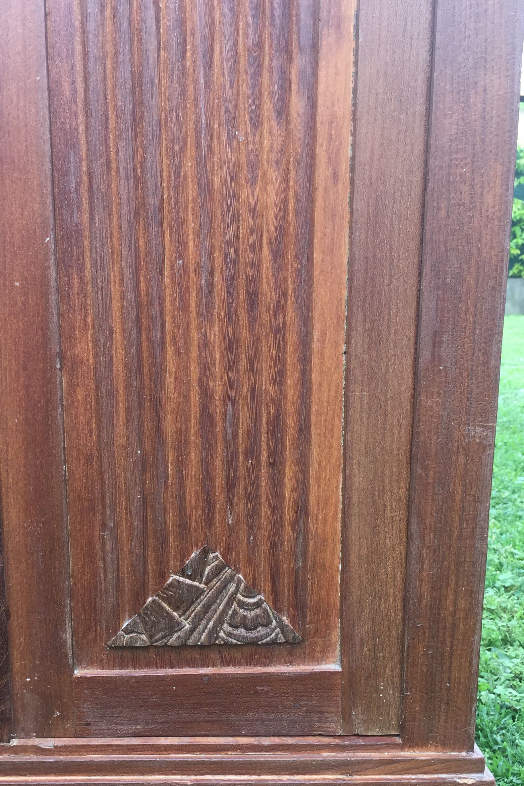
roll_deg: +1.9
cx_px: 161
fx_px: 917
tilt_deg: -13.1
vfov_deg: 45.9
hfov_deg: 31.6
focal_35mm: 42
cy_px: 504
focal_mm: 4.15
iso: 50
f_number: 2.2
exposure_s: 1/100
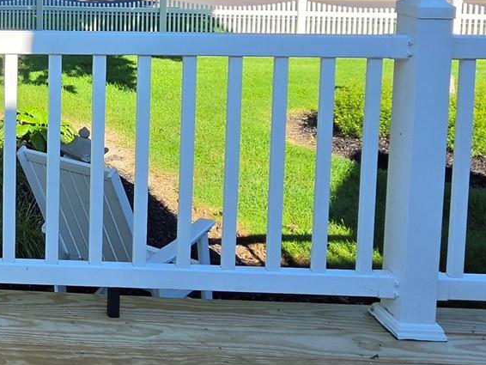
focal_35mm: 47
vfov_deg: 27.4
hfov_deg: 31.9
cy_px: -65
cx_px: -129
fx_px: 660
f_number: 1.9
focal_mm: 2.2
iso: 32
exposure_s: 1/1073
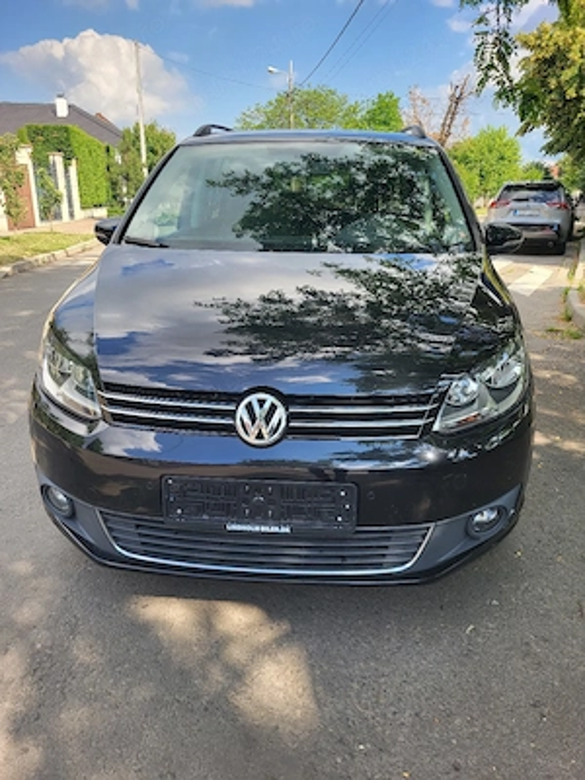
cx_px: 292
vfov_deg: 67.3
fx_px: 586
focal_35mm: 26
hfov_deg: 53.1
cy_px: 390
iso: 40
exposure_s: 1/833
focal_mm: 5.4
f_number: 1.8
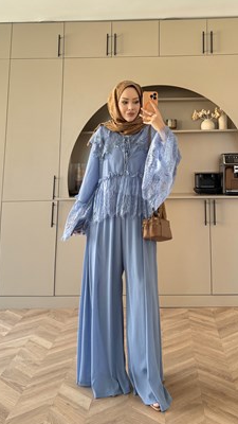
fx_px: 303
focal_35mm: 27
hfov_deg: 42.8
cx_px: 135
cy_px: 209
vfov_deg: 69.9
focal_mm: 6.76
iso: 125
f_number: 1.78
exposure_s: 1/121
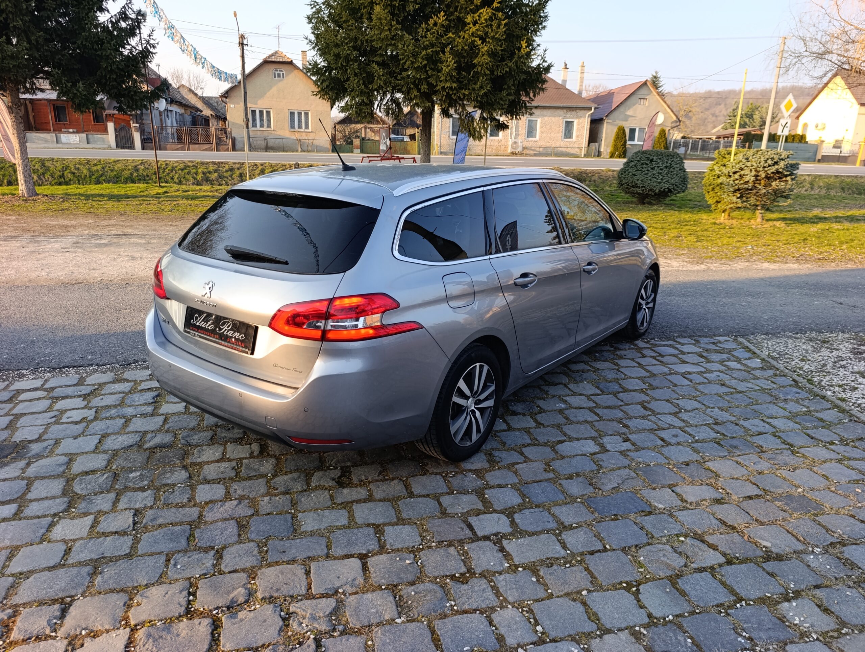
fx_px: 576
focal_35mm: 23
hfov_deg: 73.8
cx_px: 432
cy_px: 326
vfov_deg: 59.0
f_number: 1.6
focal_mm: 6.14
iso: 64
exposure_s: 1/100
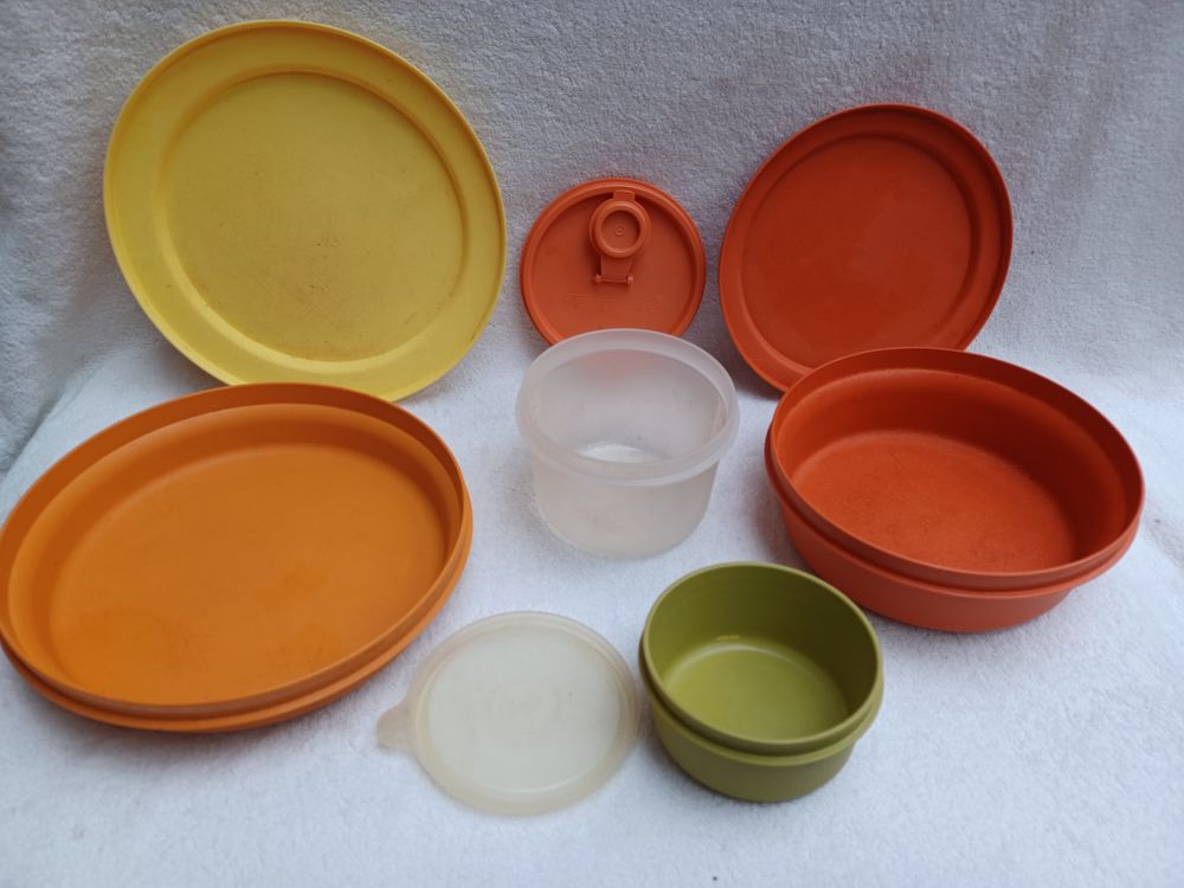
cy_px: 444
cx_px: 592
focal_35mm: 25
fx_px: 855
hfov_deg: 69.4
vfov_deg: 54.9
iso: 125
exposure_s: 1/50
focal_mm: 4.6
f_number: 1.8
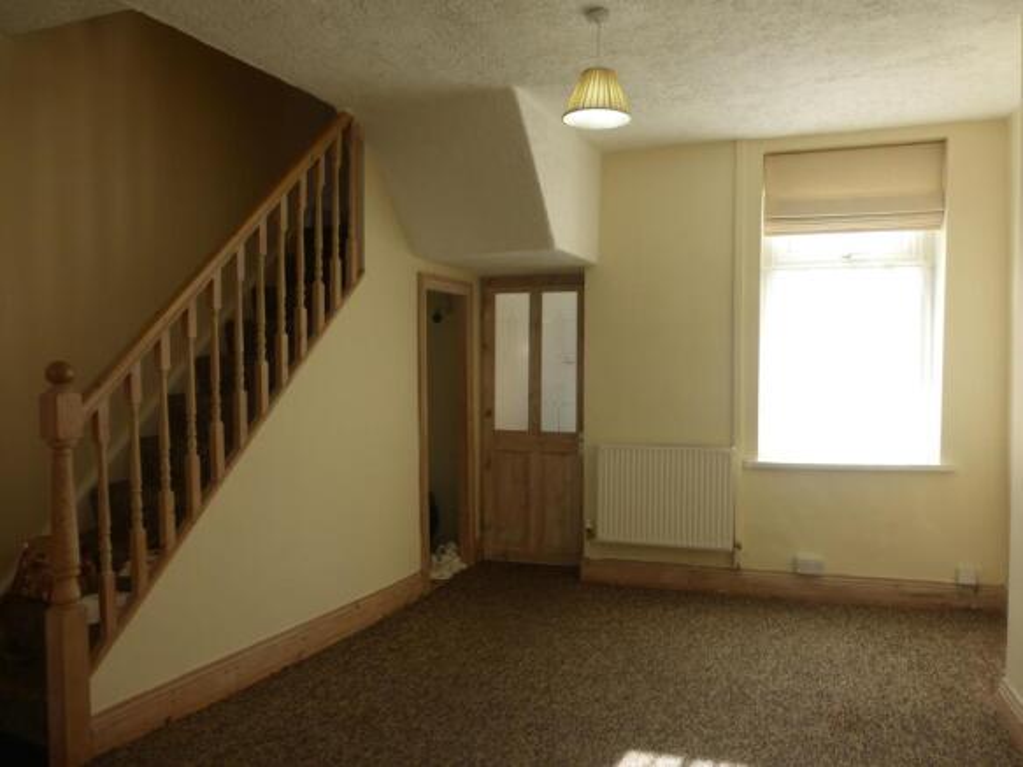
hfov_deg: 69.4
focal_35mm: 25
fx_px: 739
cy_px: 384
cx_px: 512
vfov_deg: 54.9
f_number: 3.3
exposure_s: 1/100
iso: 100
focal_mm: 4.3
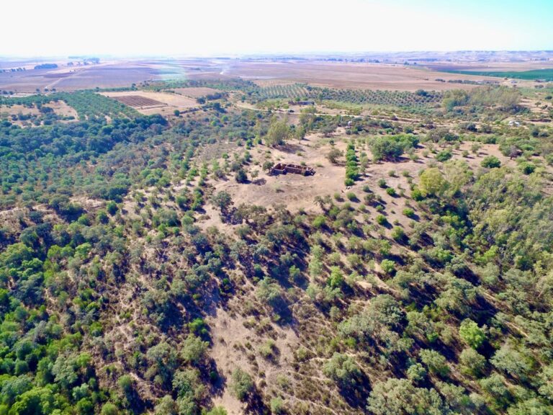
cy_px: 208
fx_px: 320
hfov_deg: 81.7
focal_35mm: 20
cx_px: 276
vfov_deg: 66.0
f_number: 2.8
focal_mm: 3.61
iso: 100
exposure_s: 1/251
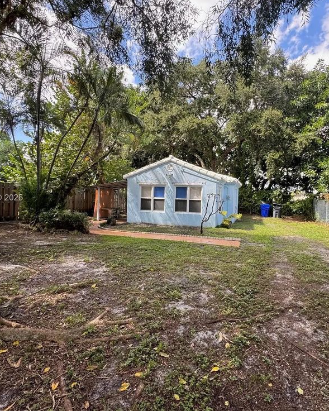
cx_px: 198
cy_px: 198
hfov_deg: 70.1
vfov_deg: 83.2
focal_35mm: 19
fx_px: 231
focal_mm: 2.22
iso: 40
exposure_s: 1/187
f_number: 2.2
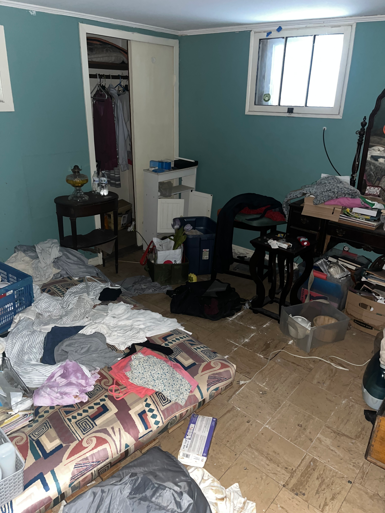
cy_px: 256
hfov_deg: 53.1
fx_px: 386
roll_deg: +0.0
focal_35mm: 26
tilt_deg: -23.0
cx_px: 192
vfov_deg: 67.3
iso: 160
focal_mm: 5.1
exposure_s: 1/4
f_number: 1.6
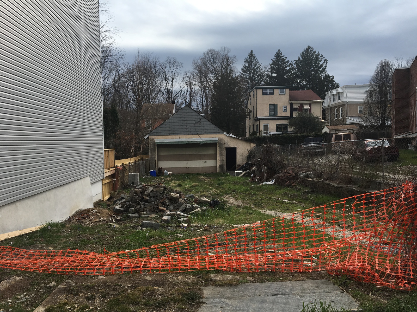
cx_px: 208
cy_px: 156
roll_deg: +0.5
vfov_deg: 48.2
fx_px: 349
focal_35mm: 29
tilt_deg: -1.9
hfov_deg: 61.7
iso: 25
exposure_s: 1/986
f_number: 2.2
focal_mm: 4.15
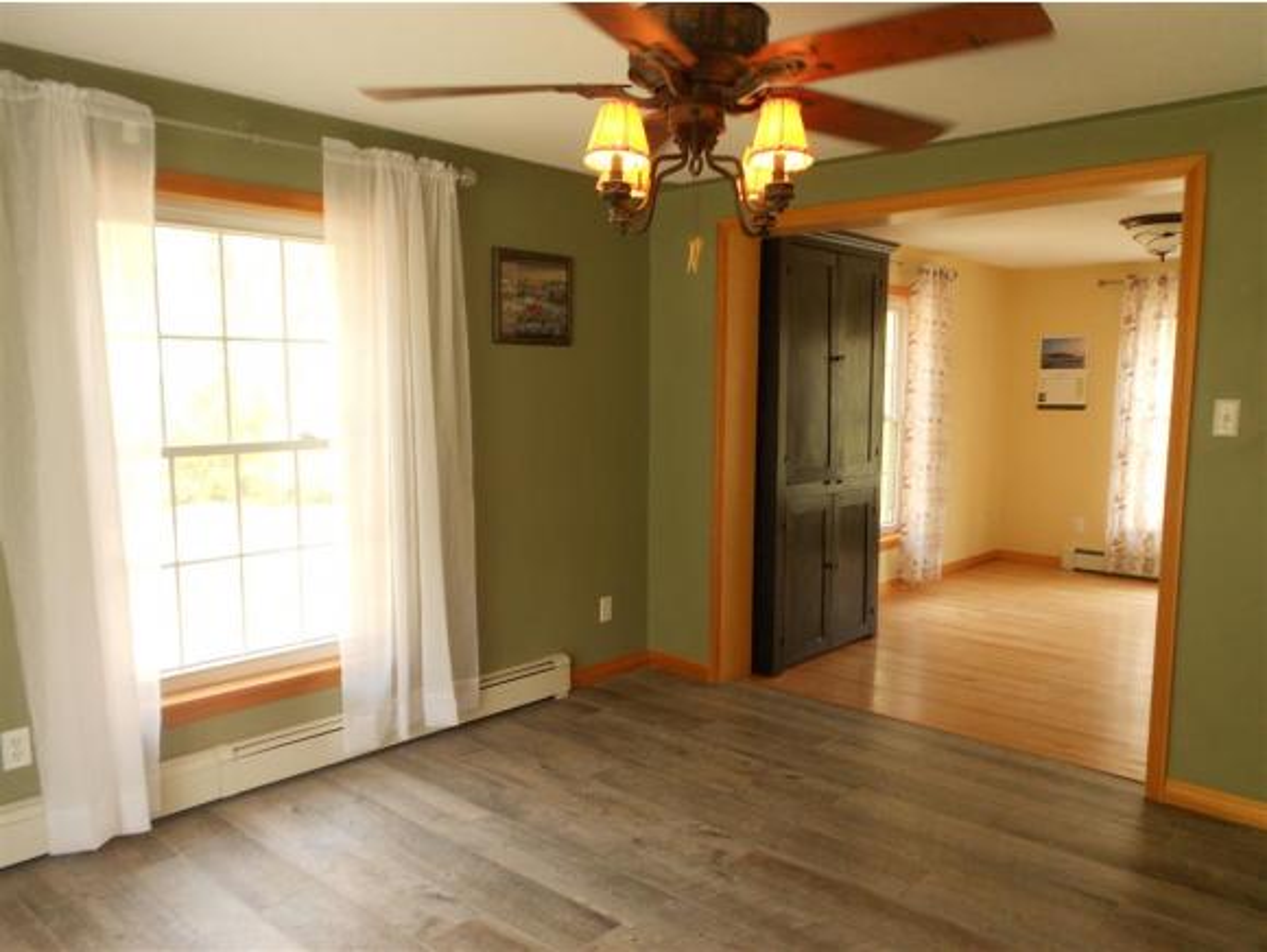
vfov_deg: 53.1
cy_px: 476
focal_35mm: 26
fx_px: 952
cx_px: 634
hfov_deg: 67.3
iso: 125
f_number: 3.2
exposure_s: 1/30
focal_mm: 4.6
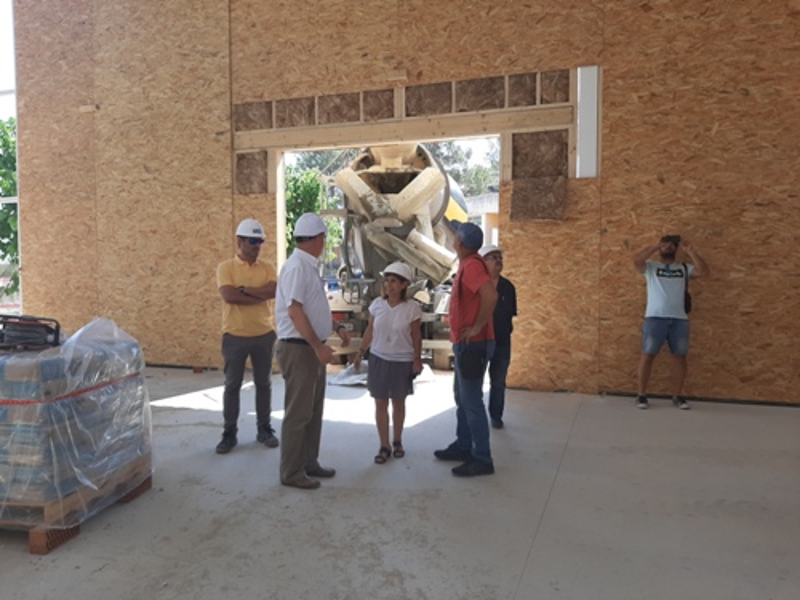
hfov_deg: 67.3
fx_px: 601
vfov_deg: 53.1
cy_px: 300
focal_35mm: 26
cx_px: 400
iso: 40
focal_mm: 3.93
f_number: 1.7
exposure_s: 1/539
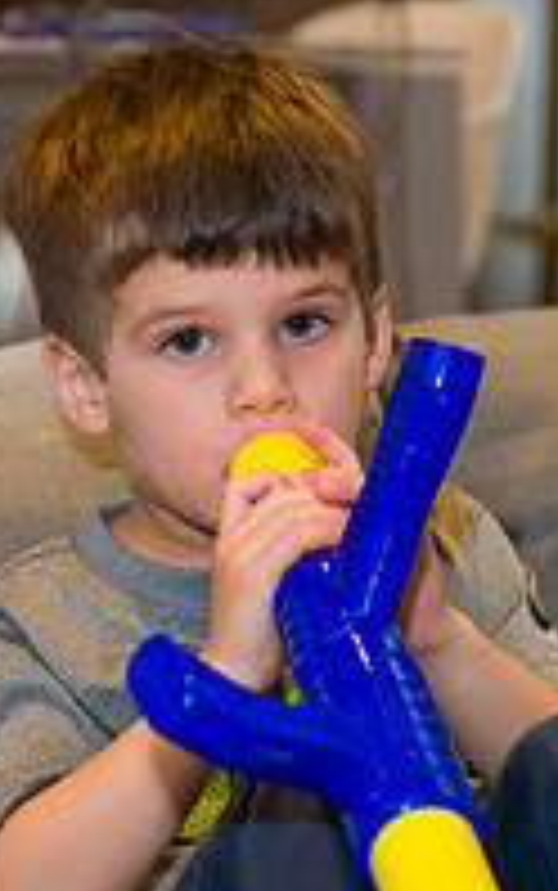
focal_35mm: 179
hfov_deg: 7.3
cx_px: 482
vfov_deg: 11.7
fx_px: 4349
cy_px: 481
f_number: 3.2
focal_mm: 56
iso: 1000
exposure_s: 1/125
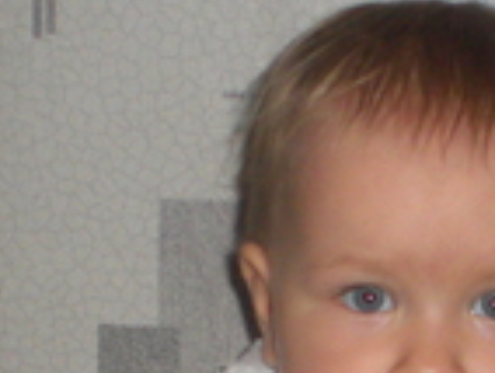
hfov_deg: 13.3
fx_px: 2106
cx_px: 394
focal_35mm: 147
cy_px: 518
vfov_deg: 9.9
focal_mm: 6.3
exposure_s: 1/60
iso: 200
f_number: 3.1
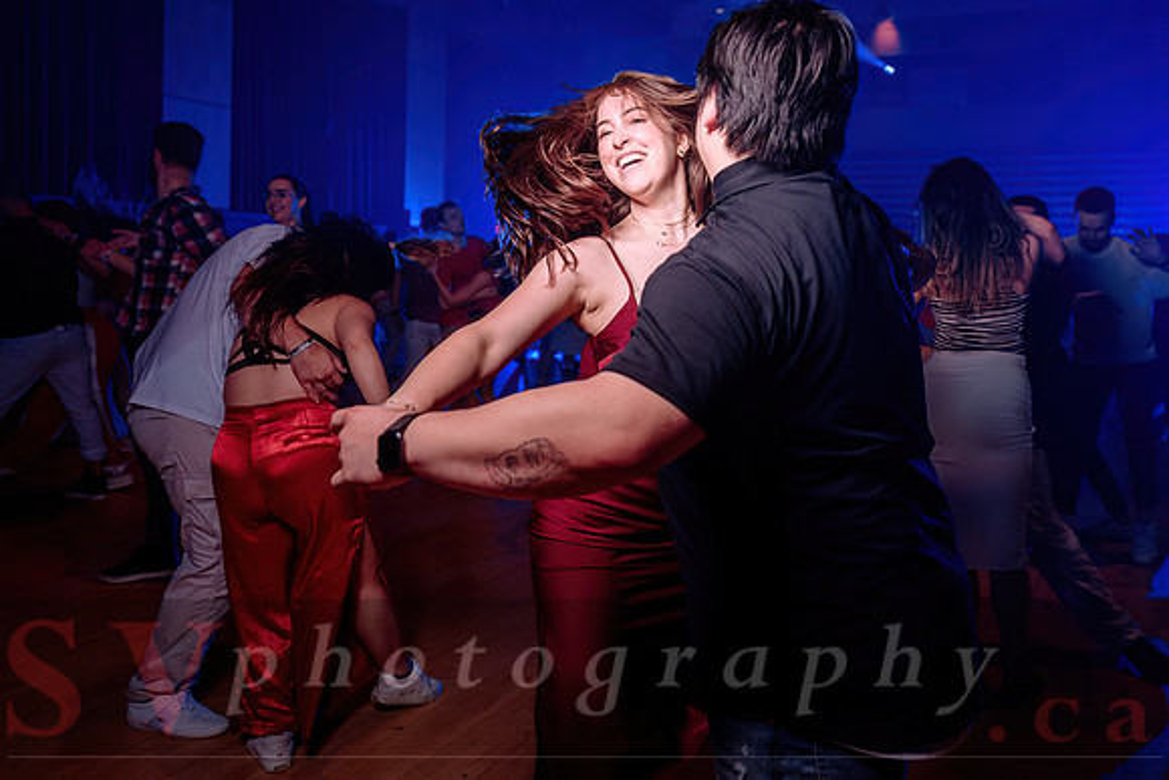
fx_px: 1001
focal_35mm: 31
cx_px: 697
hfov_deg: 60.1
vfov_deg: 42.2
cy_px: 279
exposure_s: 1/60
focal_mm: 24
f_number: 2.8
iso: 800
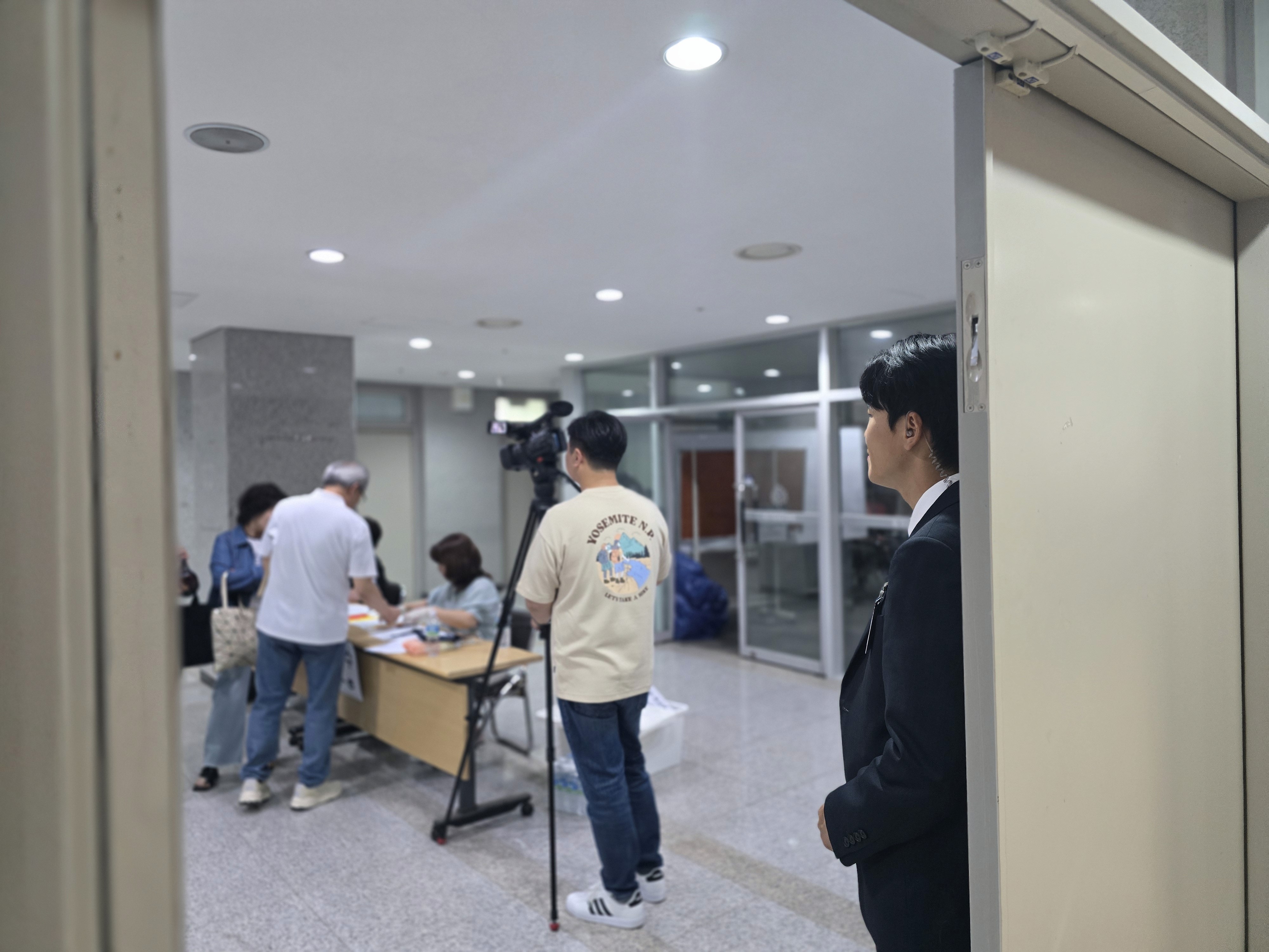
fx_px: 843
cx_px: 634
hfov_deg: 73.9
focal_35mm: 23
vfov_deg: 58.9
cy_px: 476
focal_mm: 6.3
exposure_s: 1/120
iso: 640
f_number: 1.7
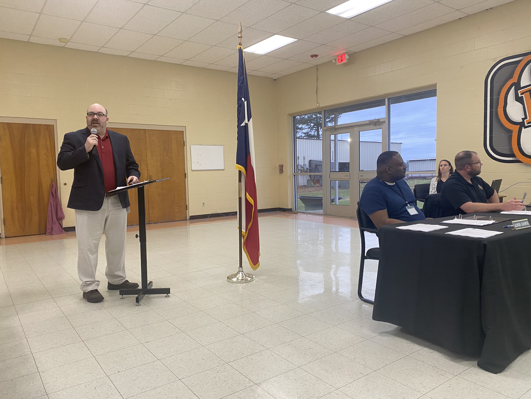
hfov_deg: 67.3
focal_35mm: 26
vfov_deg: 53.1
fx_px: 399
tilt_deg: -4.2
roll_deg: +0.5
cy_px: 200
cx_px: 266
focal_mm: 4.25
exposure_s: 1/60
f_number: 1.8
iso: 125
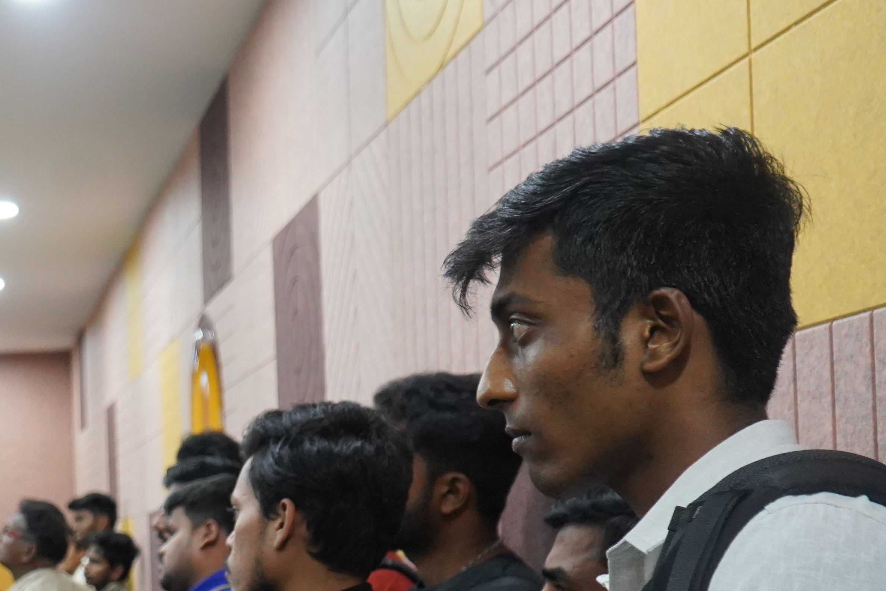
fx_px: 1747
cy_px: 547
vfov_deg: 18.8
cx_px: 38
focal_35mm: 71
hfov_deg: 27.1
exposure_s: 1/400
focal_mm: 28
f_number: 3.5
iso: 3200
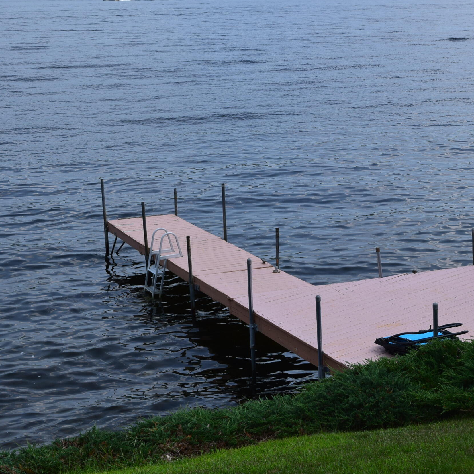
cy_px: 193
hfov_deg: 21.0
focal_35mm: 81
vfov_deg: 21.4
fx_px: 1251
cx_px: 419
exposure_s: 1/500
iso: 250
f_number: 11
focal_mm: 35
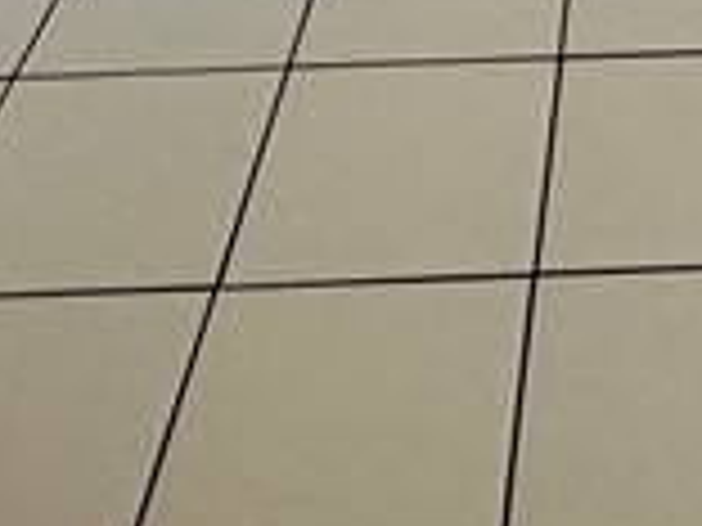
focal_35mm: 92
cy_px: -1034
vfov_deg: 10.9
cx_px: 783
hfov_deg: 20.3
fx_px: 1866
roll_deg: +0.5
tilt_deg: -5.4
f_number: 2.2
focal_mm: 2.22
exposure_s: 1/120
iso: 125
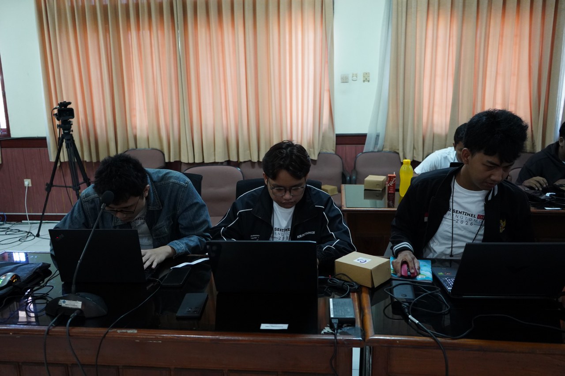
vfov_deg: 43.6
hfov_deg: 61.9
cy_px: 188
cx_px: 282
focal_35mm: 30
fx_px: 471
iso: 4000
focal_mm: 30
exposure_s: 1/160
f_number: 3.5
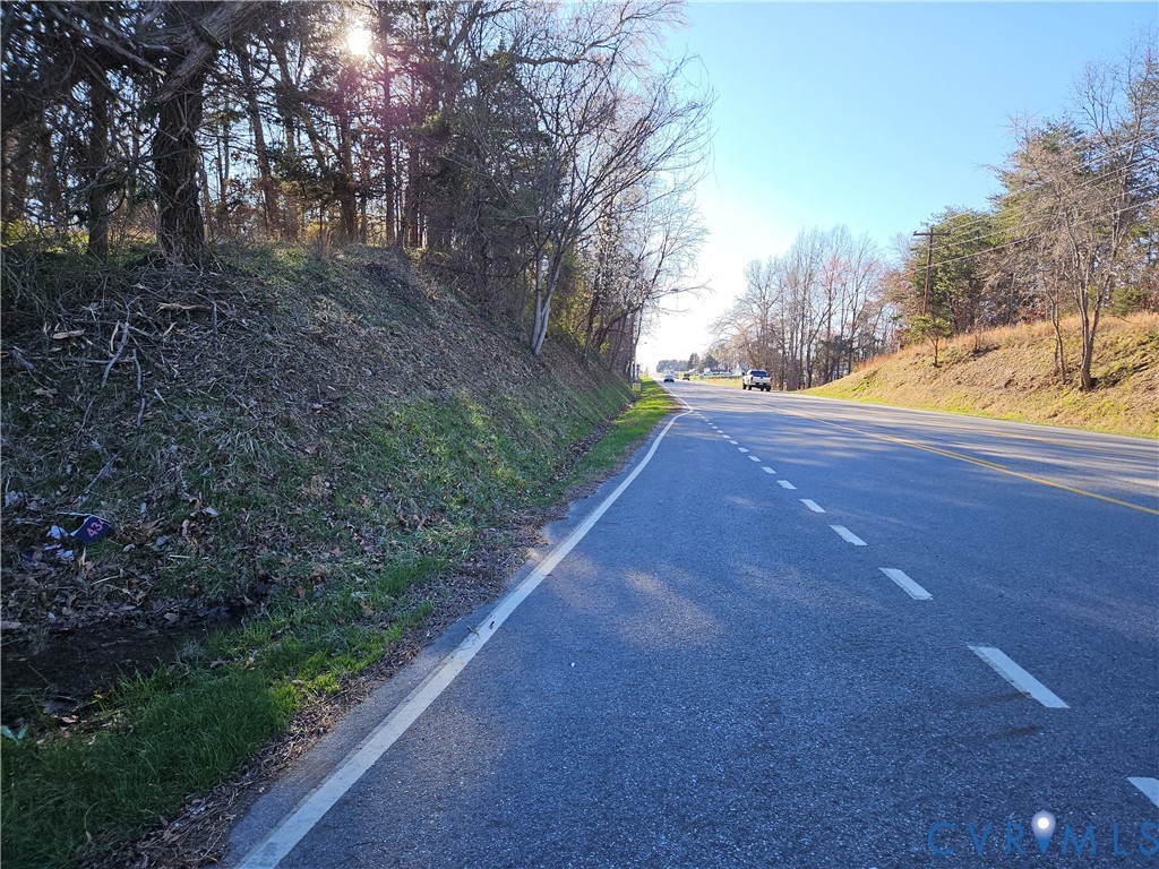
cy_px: 434
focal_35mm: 23
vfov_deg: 58.9
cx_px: 580
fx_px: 770
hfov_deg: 73.9
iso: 25
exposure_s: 1/503
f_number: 1.8
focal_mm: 5.4
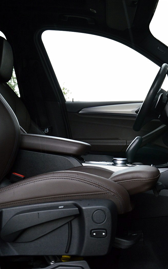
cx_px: 126
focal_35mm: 47
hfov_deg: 27.1
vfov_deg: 42.6
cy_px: 132
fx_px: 344
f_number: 8
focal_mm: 20
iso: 640
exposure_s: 1/60
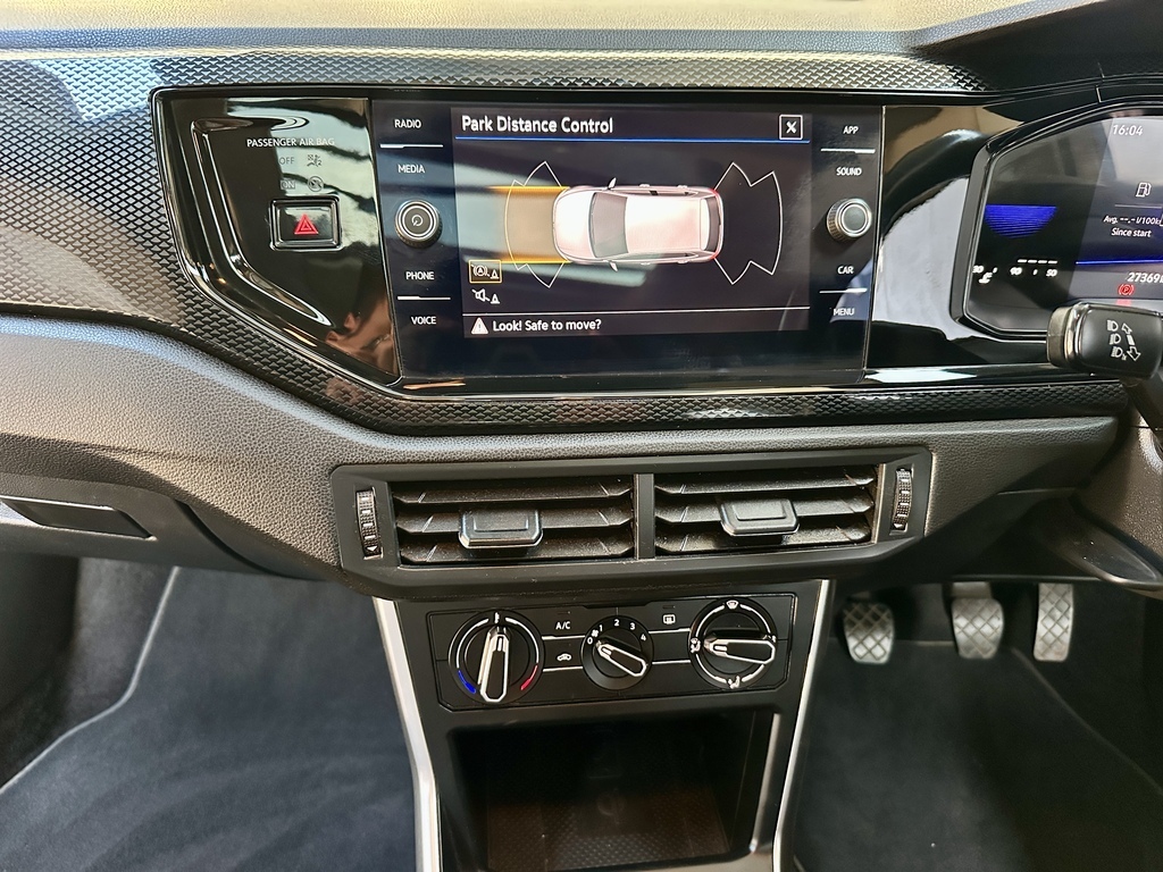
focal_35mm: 24
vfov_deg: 56.8
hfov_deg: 71.6
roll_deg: -3.6
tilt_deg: -30.3
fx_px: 806
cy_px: 436
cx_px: 582
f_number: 1.78
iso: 1000
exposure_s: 1/40
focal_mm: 6.86
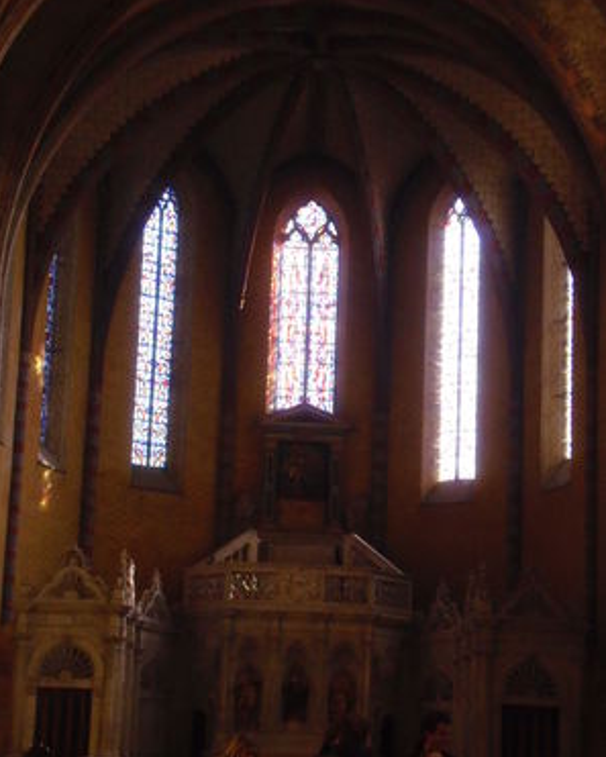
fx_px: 1838
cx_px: 302
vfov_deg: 23.3
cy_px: 388
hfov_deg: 18.7
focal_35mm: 82
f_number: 4.7
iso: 400
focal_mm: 13.02
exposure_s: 1/40
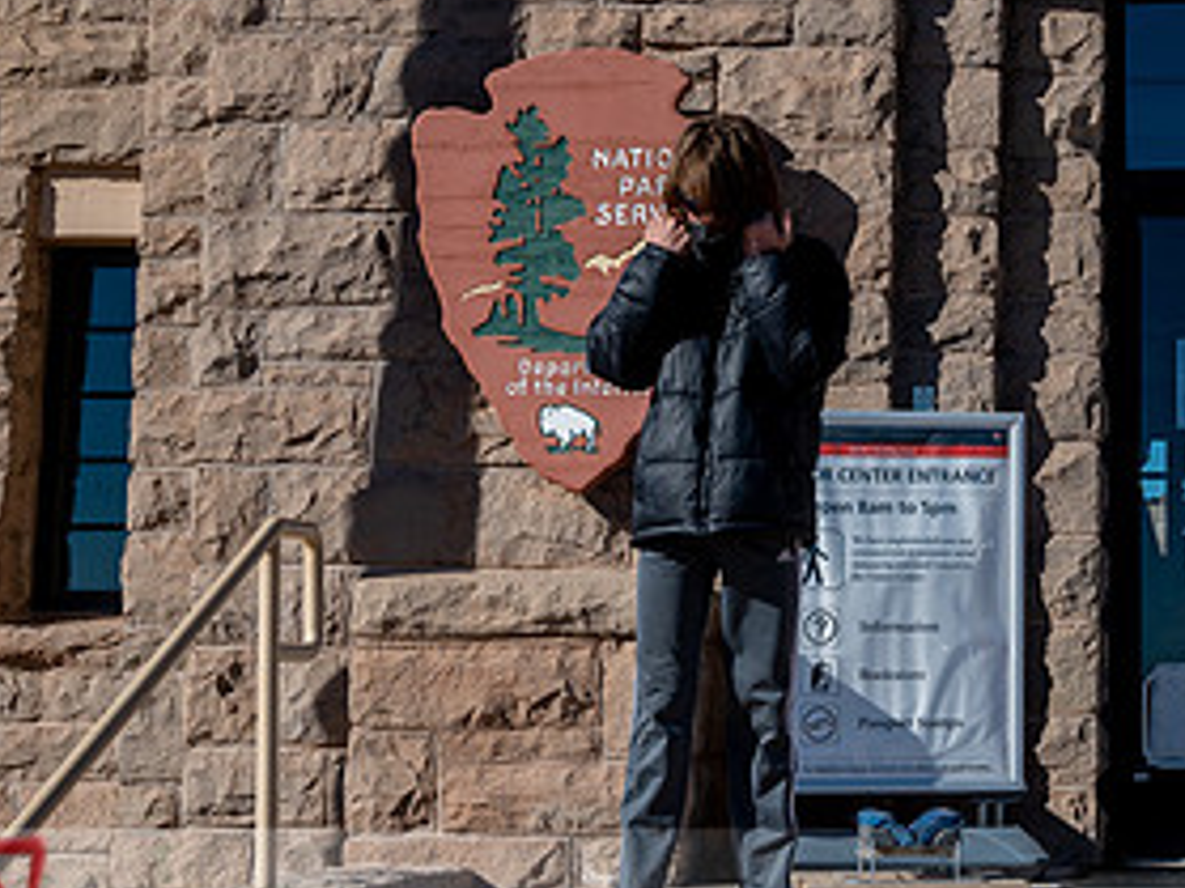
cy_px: 174
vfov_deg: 16.6
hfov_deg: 21.7
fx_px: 3011
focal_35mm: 88
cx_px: 1092
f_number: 5.6
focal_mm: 44
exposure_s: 1/4000
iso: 400
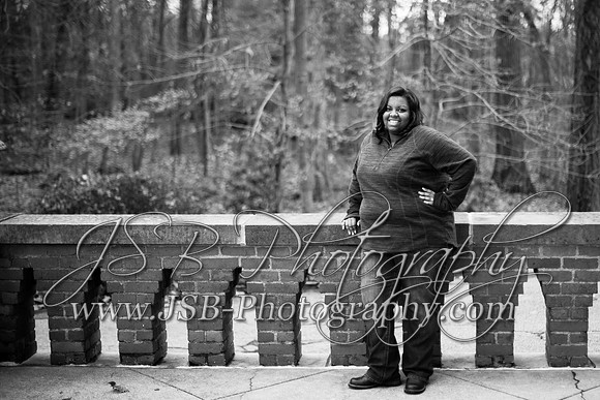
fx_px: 1021
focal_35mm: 61
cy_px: 180
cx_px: 367
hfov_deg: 32.6
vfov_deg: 22.2
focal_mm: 50
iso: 200
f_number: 1.4
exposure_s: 1/80
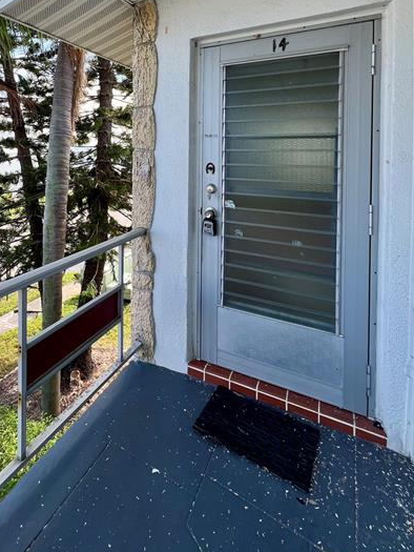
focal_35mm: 19
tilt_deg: -1.1
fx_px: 303
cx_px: 146
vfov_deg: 79.9
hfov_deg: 67.2
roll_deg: -0.3
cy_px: 157
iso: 32
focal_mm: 1.57
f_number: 1.8
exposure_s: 1/229
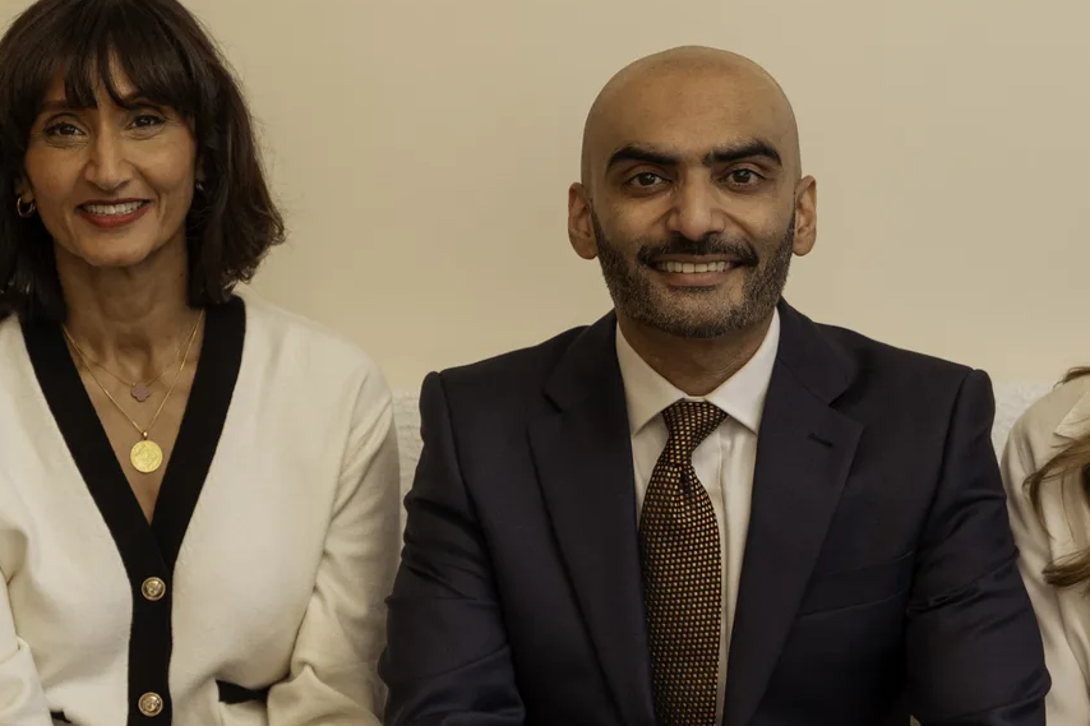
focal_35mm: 90
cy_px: 454
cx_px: 415
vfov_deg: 15.2
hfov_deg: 22.6
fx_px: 2724
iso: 320
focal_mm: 40
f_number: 4
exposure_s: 1/250
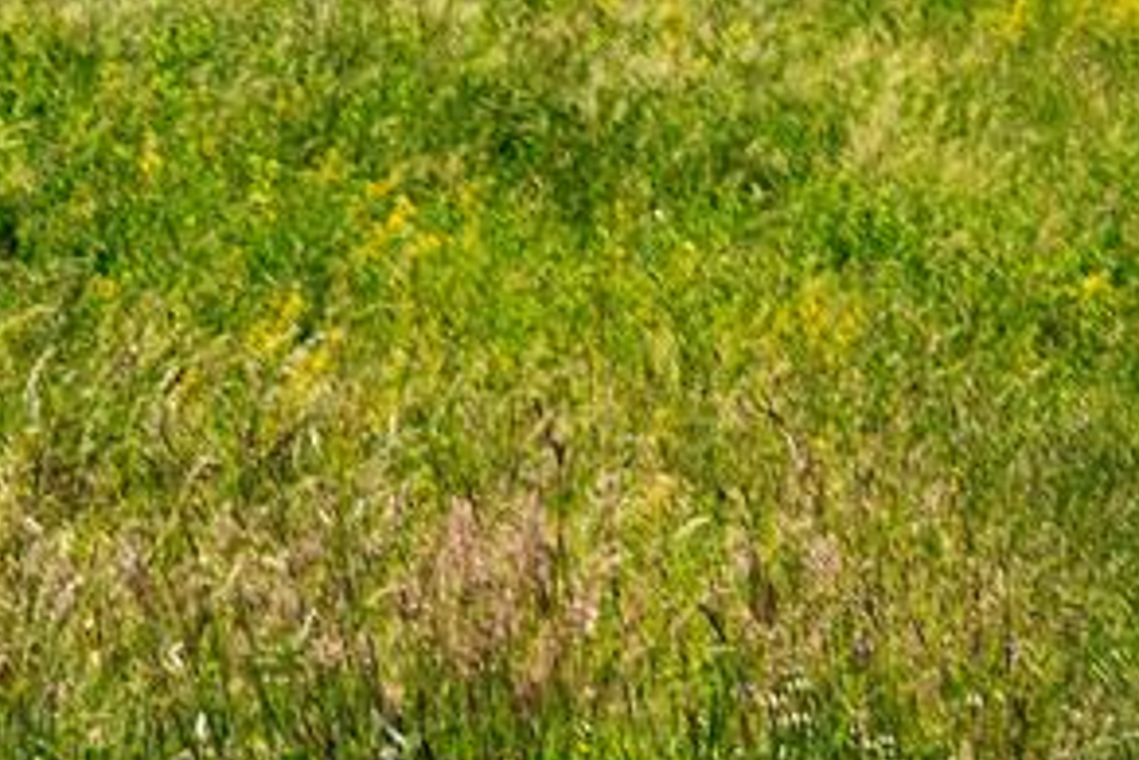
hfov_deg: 8.3
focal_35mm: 238
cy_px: 557
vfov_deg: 5.8
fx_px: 7533
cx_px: 2180
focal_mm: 58
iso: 400
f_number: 9
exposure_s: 1/250
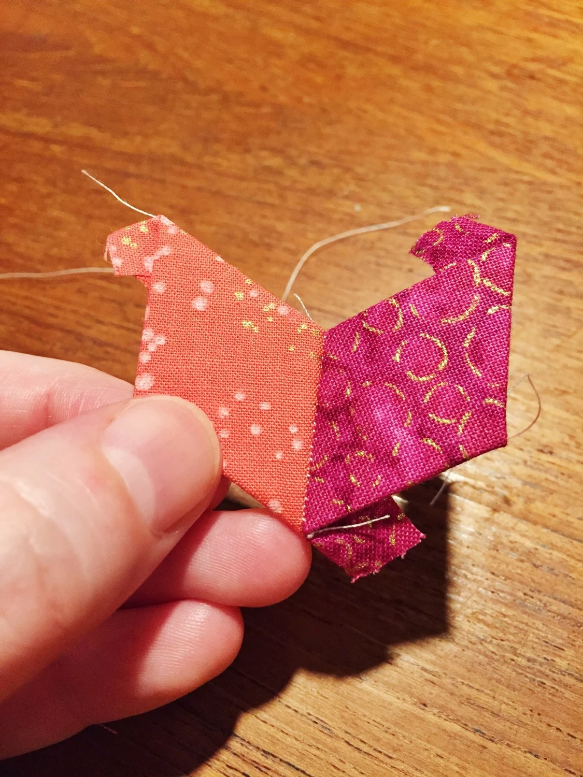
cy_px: 388
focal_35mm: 29
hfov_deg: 48.2
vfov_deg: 61.7
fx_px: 651
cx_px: 292
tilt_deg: -58.3
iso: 250
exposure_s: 1/20
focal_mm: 4.15
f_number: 2.2
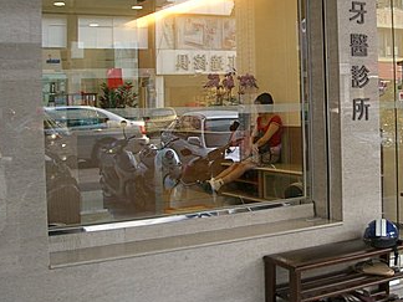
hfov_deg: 35.2
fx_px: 629
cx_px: 267
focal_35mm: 54
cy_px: 112
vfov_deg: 26.9
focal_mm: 5.8
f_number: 2.6
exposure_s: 1/80
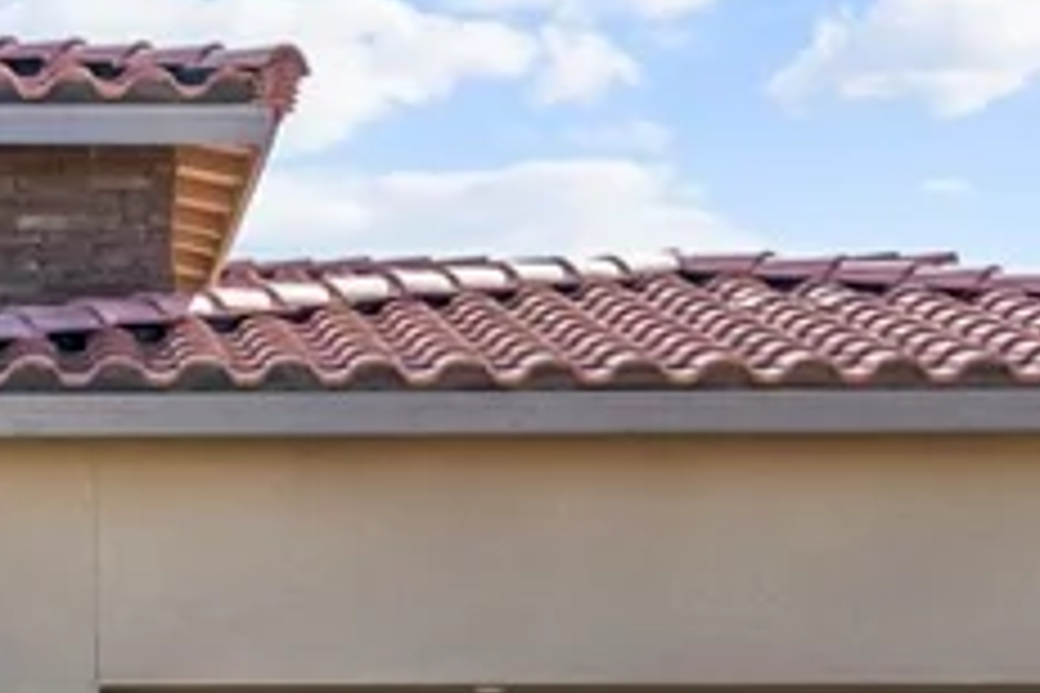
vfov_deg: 8.2
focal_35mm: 164
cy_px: 1026
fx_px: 4737
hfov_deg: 12.2
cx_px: -311
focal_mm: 25
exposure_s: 1/8000
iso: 400
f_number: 8
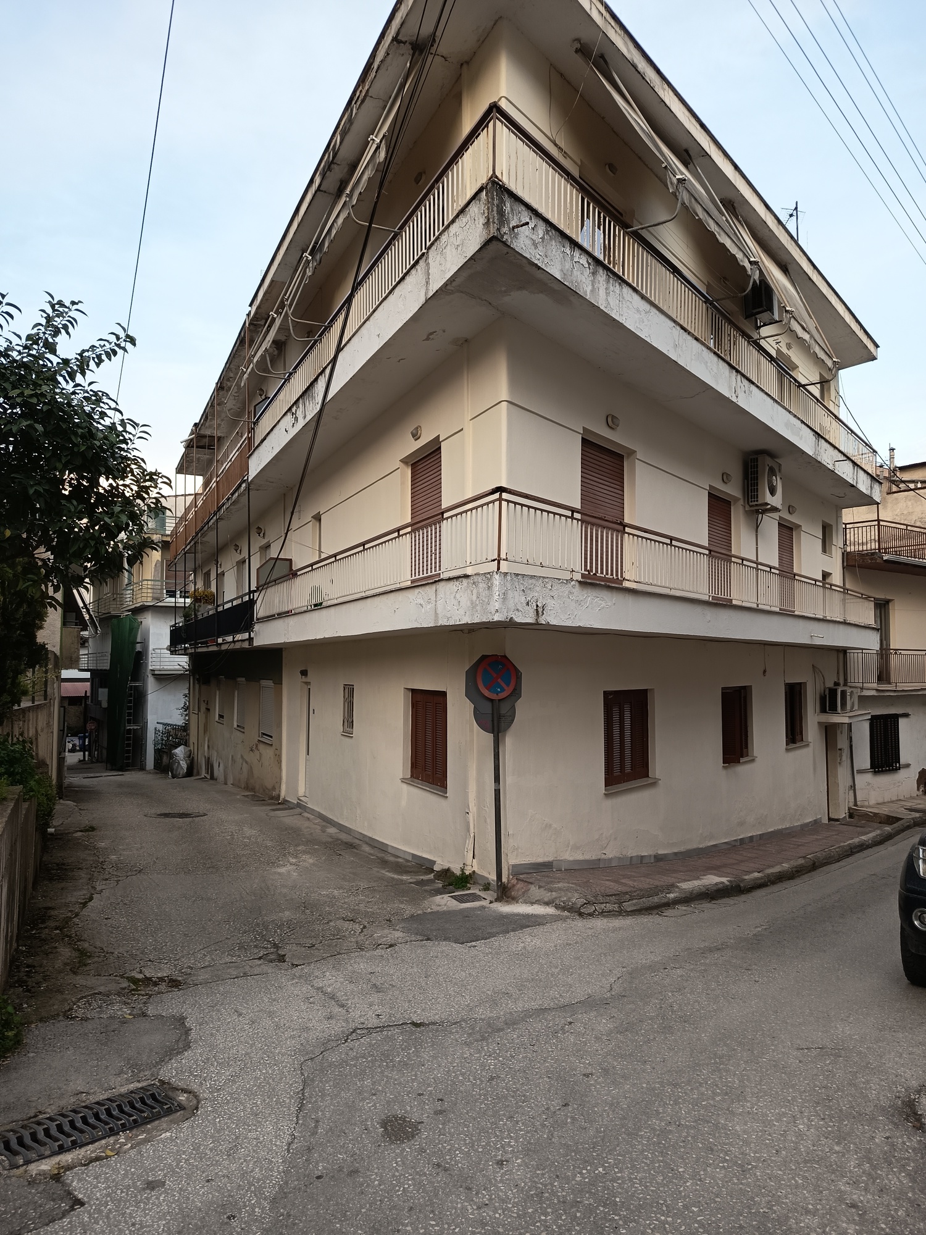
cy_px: 618
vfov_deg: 71.6
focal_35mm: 24
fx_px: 856
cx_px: 463
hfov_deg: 56.8
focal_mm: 5.24
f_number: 1.7
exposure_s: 1/100
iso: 135
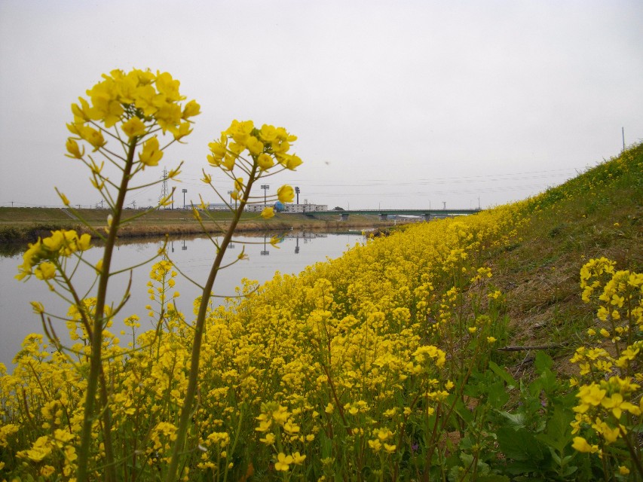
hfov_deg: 58.3
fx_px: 576
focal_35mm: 31
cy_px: 241
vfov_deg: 45.5
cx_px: 322
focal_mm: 5.7
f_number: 8.8
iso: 100
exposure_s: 1/200
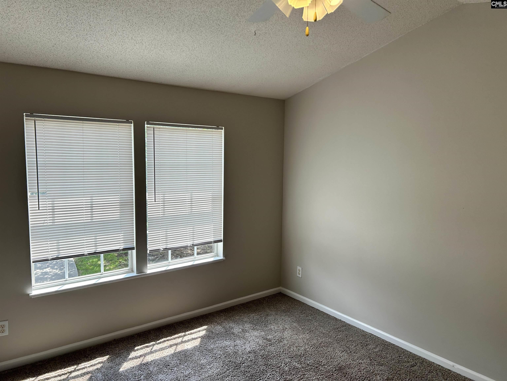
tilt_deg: -5.6
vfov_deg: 53.1
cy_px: 190
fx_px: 381
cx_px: 254
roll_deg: -1.0
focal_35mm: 26
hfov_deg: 67.3
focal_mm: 5.7
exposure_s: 1/410
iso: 50
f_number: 1.5
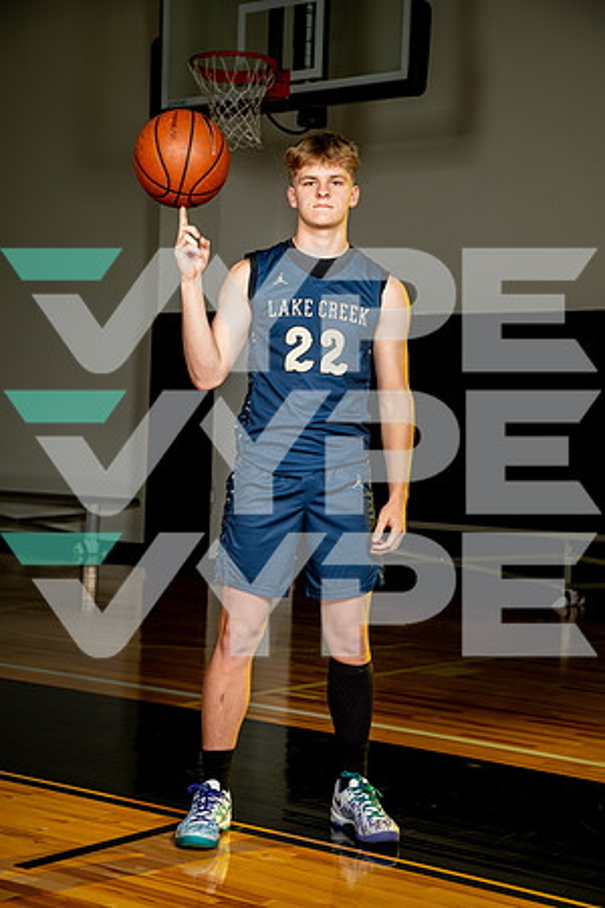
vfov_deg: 28.8
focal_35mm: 70
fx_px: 1764
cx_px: 302
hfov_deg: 19.5
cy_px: 454
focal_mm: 70
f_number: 6.3
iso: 100
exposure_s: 1/200
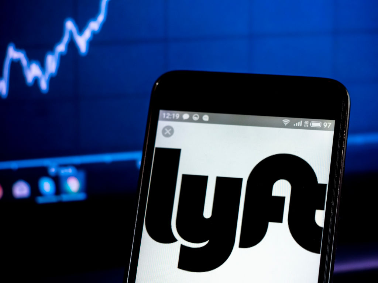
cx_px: 189
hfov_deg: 16.4
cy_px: 142
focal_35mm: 120
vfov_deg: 12.3
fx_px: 1310
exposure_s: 1/40
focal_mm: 60
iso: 200
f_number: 2.8
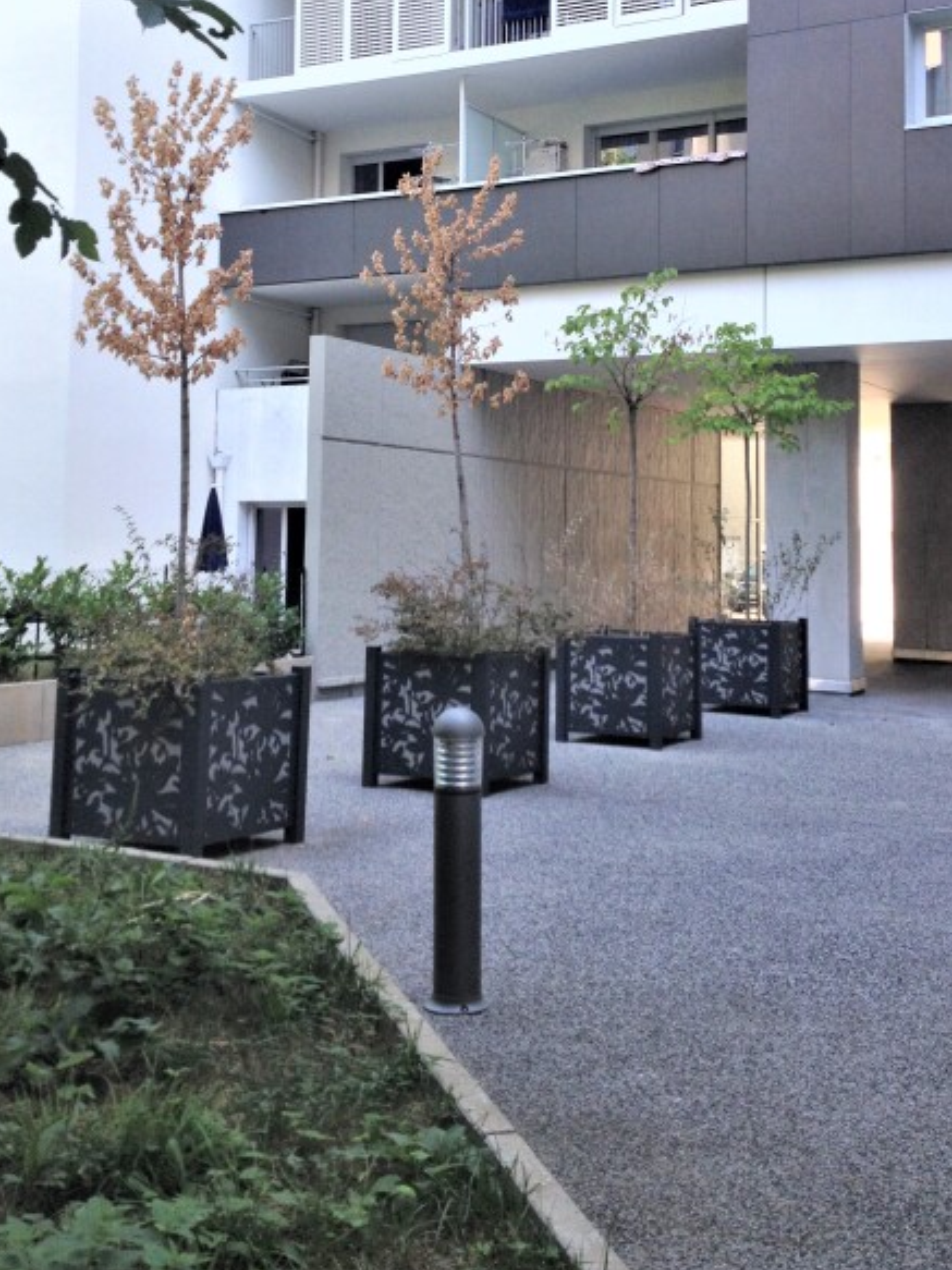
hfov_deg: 30.2
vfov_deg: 39.1
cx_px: 529
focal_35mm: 48
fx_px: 1761
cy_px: 410
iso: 50
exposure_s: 1/201
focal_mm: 4.28
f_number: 2.4
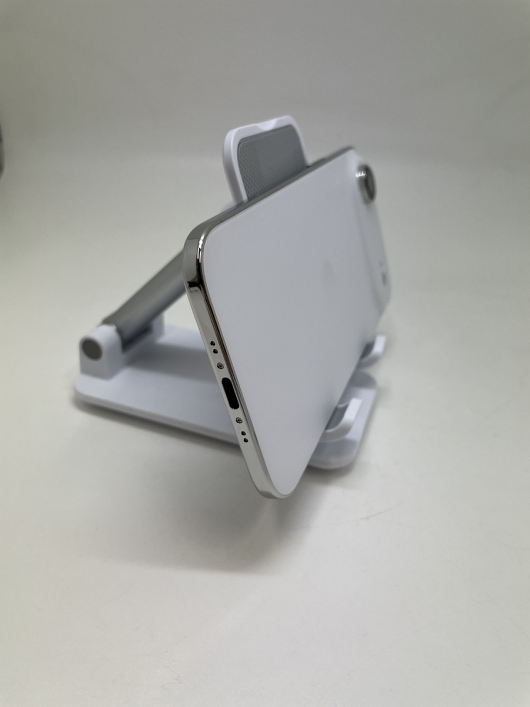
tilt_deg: -29.7
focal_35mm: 26
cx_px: 265
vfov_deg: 67.3
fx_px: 531
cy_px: 354
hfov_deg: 53.1
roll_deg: -4.7
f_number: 1.6
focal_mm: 4.2
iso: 32
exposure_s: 1/249
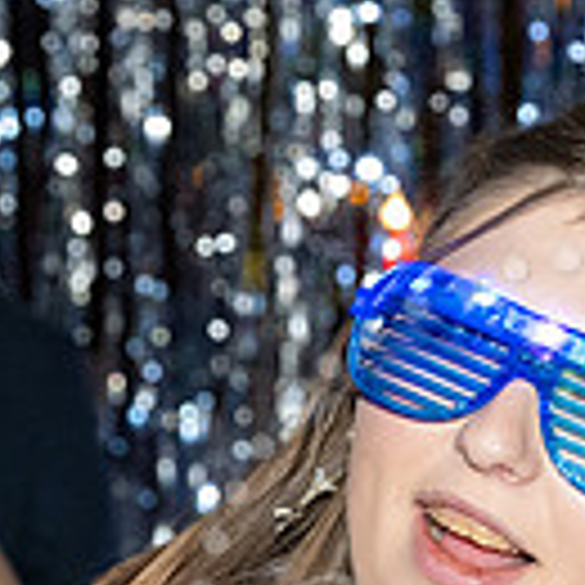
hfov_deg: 7.3
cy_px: 668
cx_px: 612
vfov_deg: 7.3
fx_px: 4570
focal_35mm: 239
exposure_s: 1/125
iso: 6400
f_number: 5.6
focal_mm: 63
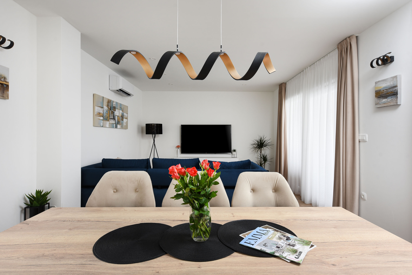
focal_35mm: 19
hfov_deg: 86.9
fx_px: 218
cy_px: 138
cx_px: 206
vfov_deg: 64.6
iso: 160
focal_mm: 19
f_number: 7.1
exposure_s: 1/25
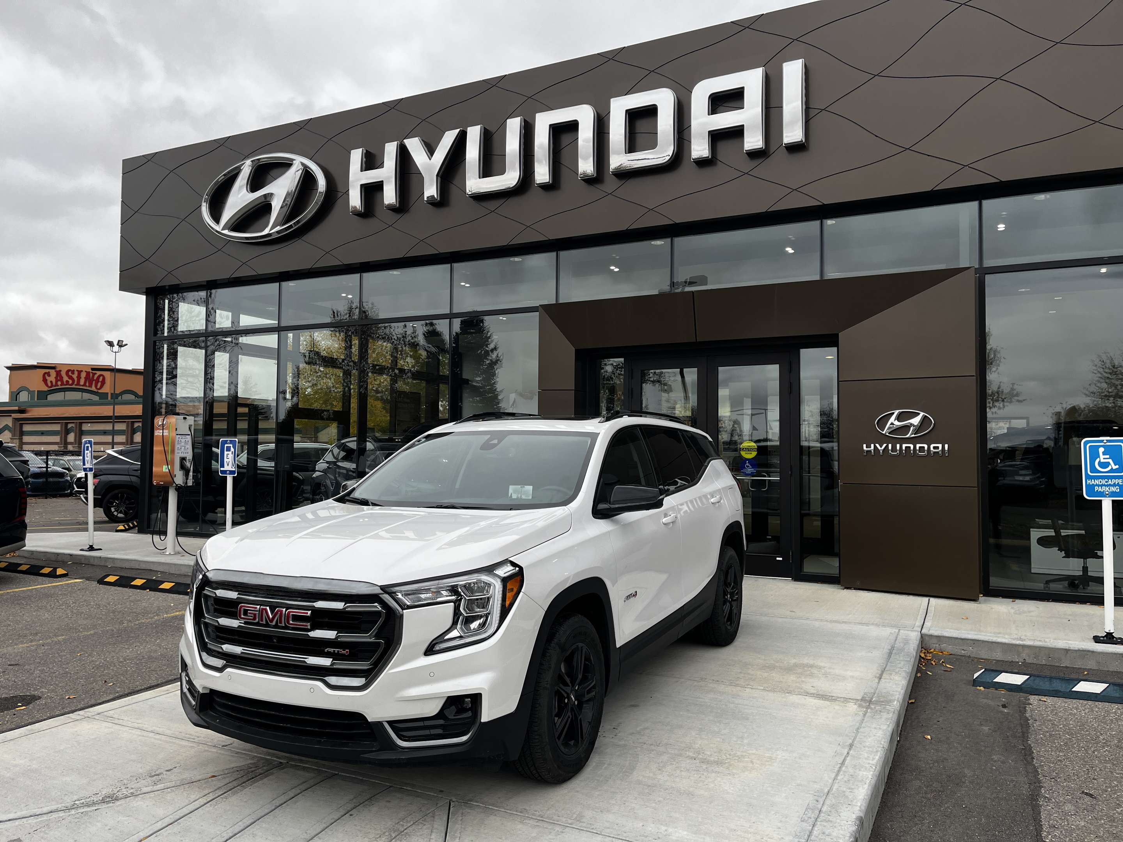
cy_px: 421
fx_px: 843
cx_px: 562
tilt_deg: +5.3
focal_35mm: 26
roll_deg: +0.3
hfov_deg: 67.3
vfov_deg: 53.1
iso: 50
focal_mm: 5.1
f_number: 1.6
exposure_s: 1/751
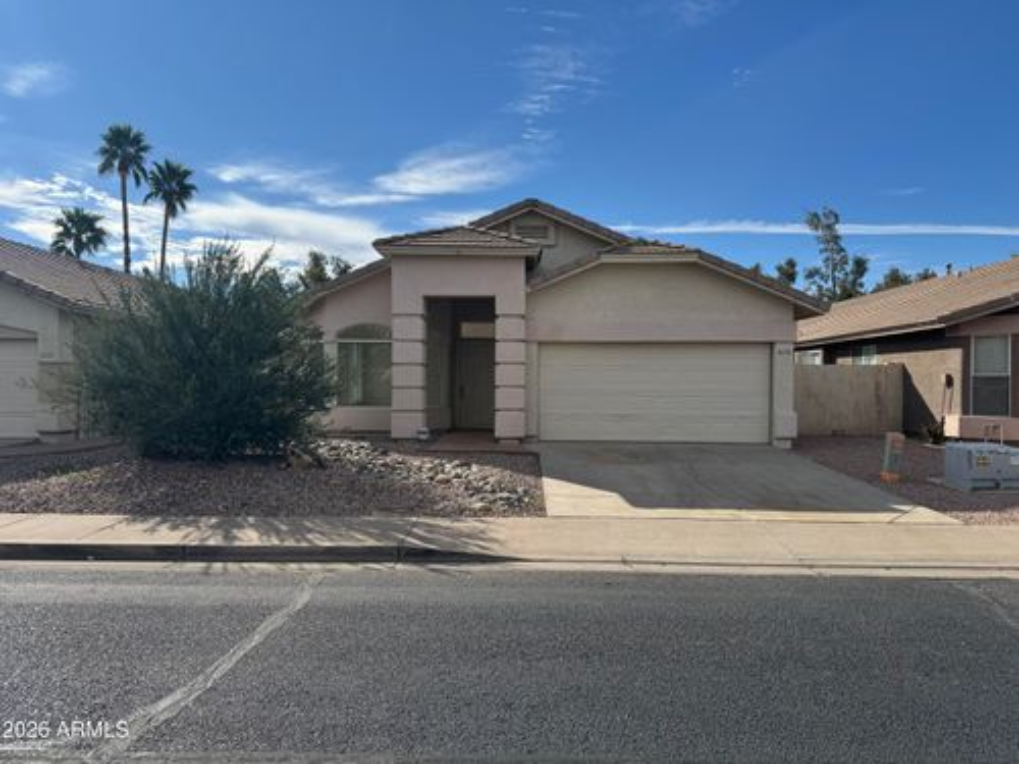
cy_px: 382
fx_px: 706
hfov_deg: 71.6
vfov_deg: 56.8
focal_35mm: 24
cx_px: 510
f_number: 1.78
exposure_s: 1/7092
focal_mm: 6.76
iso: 80
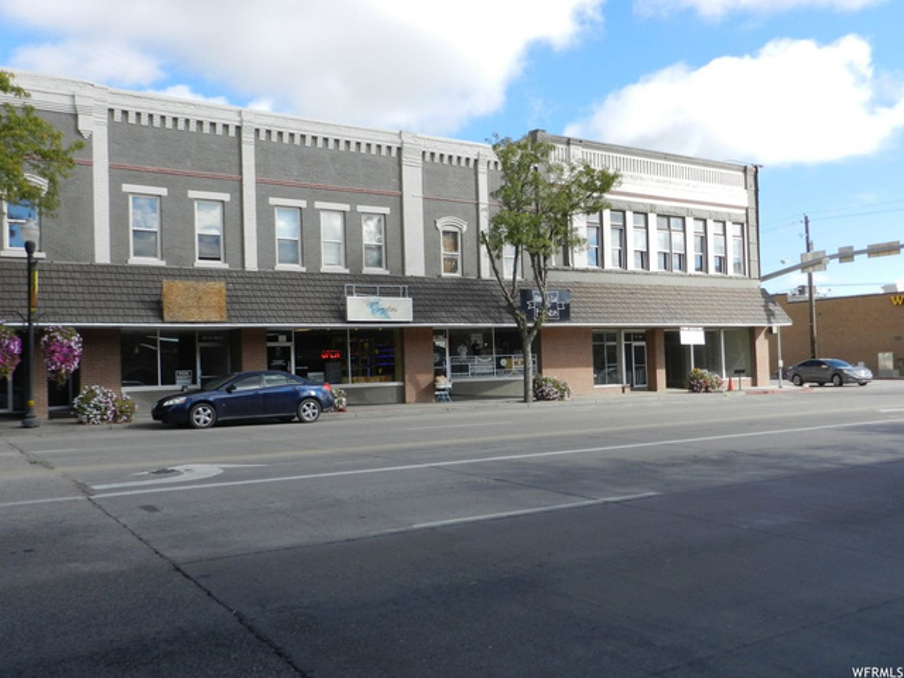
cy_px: 339
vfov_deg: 44.2
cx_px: 452
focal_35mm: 32
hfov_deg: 56.8
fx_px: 836
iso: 160
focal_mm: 5.6
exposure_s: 1/800
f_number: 3.7
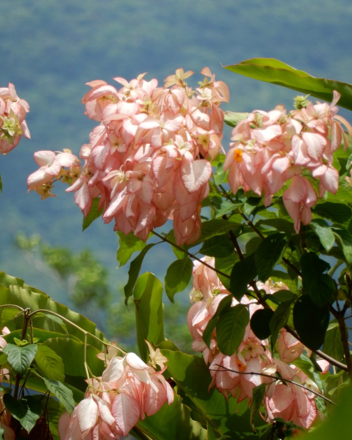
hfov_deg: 2.0
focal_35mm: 783
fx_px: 10193
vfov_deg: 2.5
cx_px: 176
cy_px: 233
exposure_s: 1/400
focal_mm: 135
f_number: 6.4
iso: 125
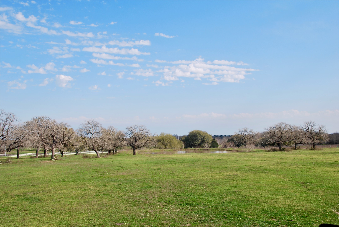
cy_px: 114
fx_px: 410
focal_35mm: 44
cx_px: 170
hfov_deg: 44.9
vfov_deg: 30.9
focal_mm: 29
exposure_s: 1/250
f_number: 8
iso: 100
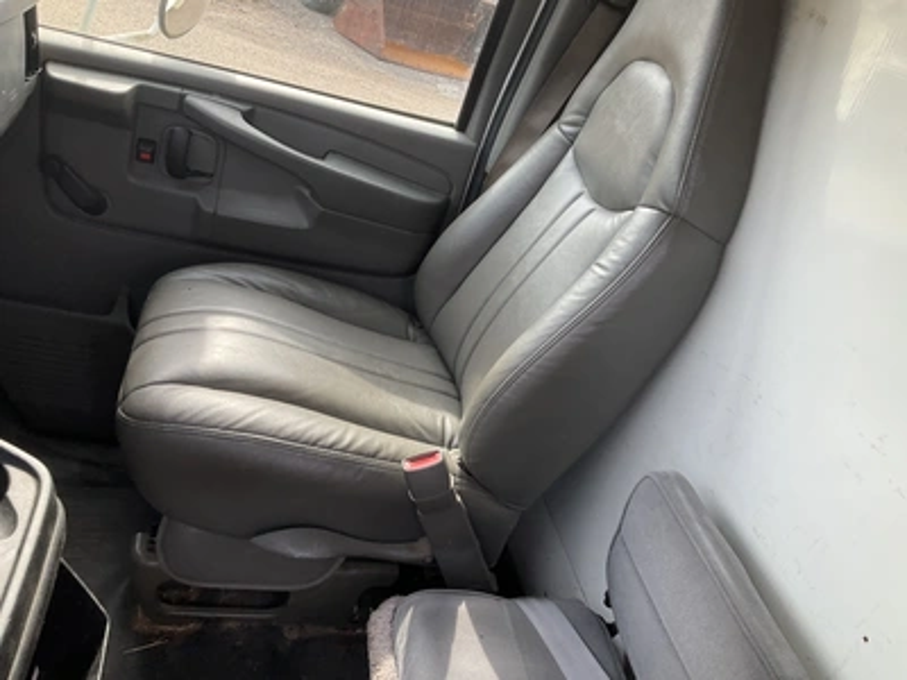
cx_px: 454
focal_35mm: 29
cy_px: 340
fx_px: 760
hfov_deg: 61.7
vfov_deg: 48.2
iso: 32
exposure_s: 1/172
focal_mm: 3
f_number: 1.8
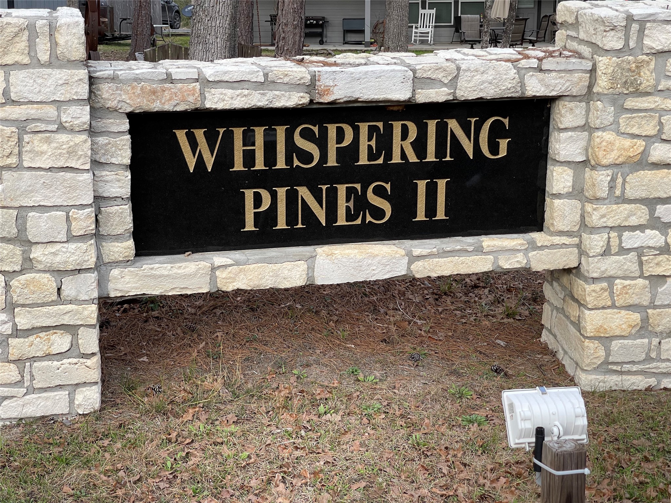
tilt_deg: -11.7
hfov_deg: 30.3
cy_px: 252
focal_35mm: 64
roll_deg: -0.3
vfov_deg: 22.9
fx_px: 1241
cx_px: 336
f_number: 2.2
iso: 20
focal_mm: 7.5
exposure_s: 1/181
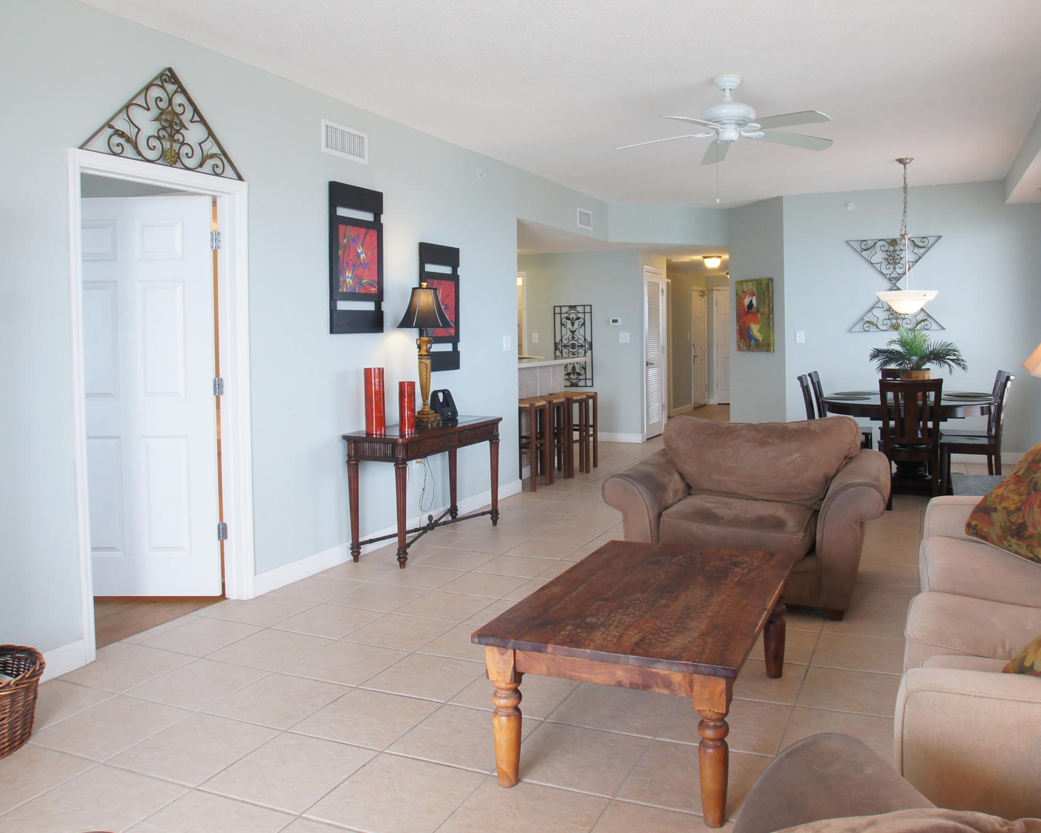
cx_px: 583
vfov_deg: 53.1
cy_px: 325
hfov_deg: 64.2
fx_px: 826
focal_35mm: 27
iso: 400
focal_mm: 11
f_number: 7.1
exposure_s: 1/15
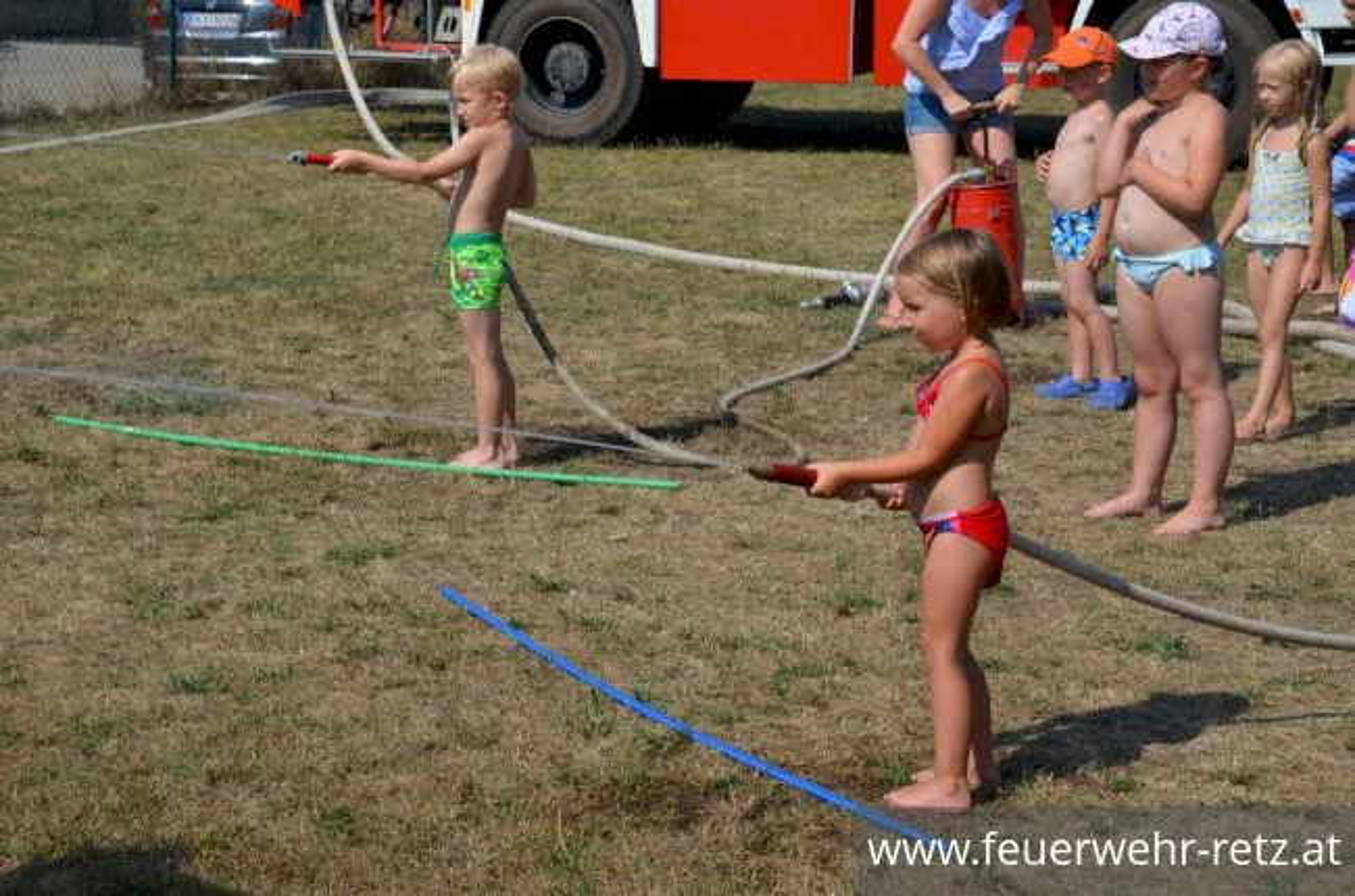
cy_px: 448
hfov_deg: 23.4
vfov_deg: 15.6
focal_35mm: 87
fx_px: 3267
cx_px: 678
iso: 100
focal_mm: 58
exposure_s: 1/320
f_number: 9
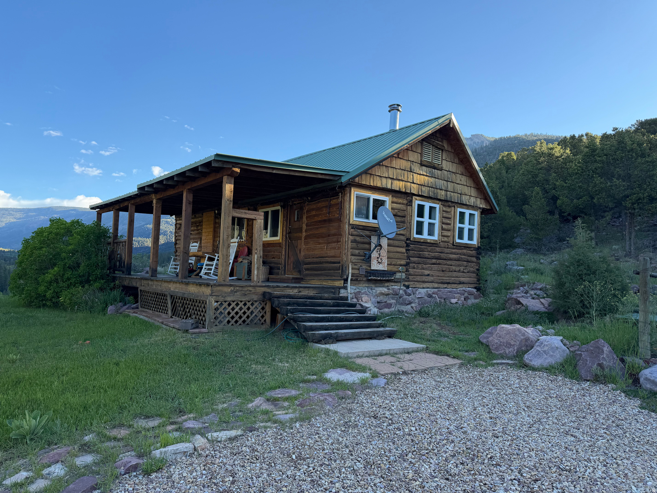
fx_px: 456
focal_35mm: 24
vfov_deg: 56.8
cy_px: 246
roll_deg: -2.1
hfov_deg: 71.6
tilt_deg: +3.9
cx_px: 328
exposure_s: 1/1361
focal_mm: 6.76
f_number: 1.78
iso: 80
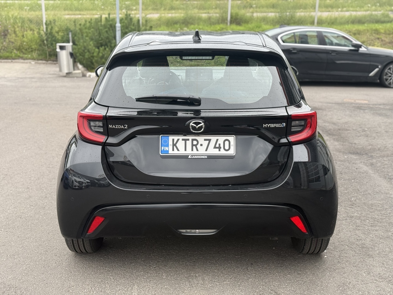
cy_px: 148
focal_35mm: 48
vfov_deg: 30.3
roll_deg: -1.7
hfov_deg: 39.7
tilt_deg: -12.2
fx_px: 545
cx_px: 196
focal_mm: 6.76
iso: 80
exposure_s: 1/413
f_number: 1.78
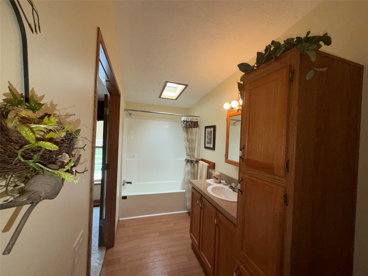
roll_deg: -2.0
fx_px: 149
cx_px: 184
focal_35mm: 14
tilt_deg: +0.1
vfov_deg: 85.7
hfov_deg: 102.1
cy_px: 138
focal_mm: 2.22
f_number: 2.2
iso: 100
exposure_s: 1/120
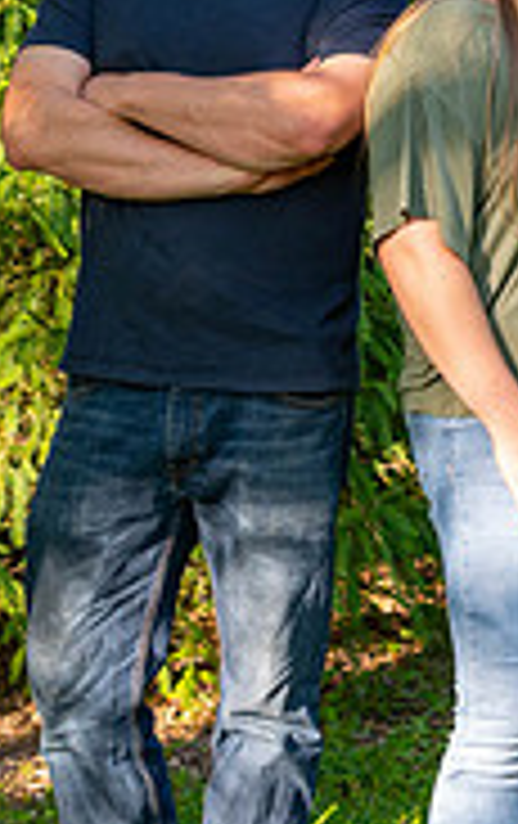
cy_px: 206
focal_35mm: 148
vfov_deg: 14.1
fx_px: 3330
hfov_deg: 8.5
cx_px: 961
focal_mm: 40
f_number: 4
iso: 800
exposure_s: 1/640
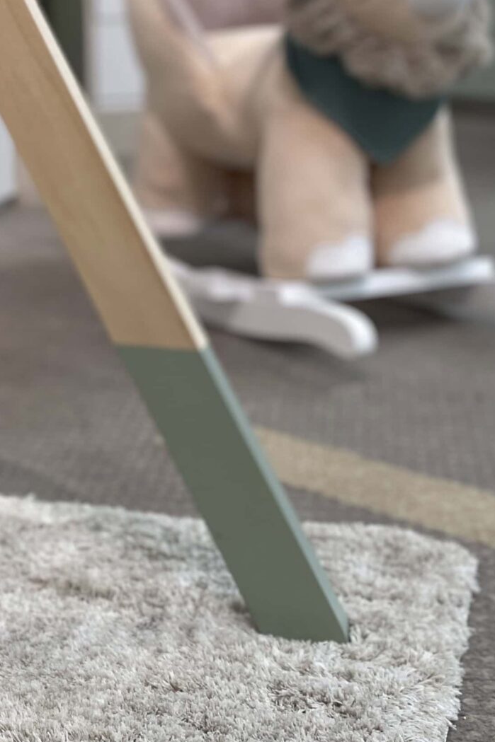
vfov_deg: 30.2
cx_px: -57
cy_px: 214
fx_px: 1362
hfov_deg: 19.7
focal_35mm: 66
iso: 80
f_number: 1.8
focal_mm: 4.2
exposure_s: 1/100
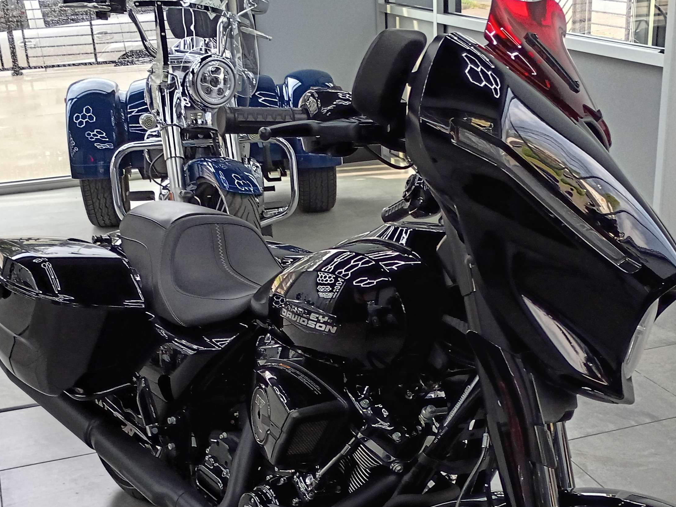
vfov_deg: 26.5
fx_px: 1055
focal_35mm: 54
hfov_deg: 35.5
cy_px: 412
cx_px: 377
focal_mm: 4.27
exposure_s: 1/60
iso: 233
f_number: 1.8
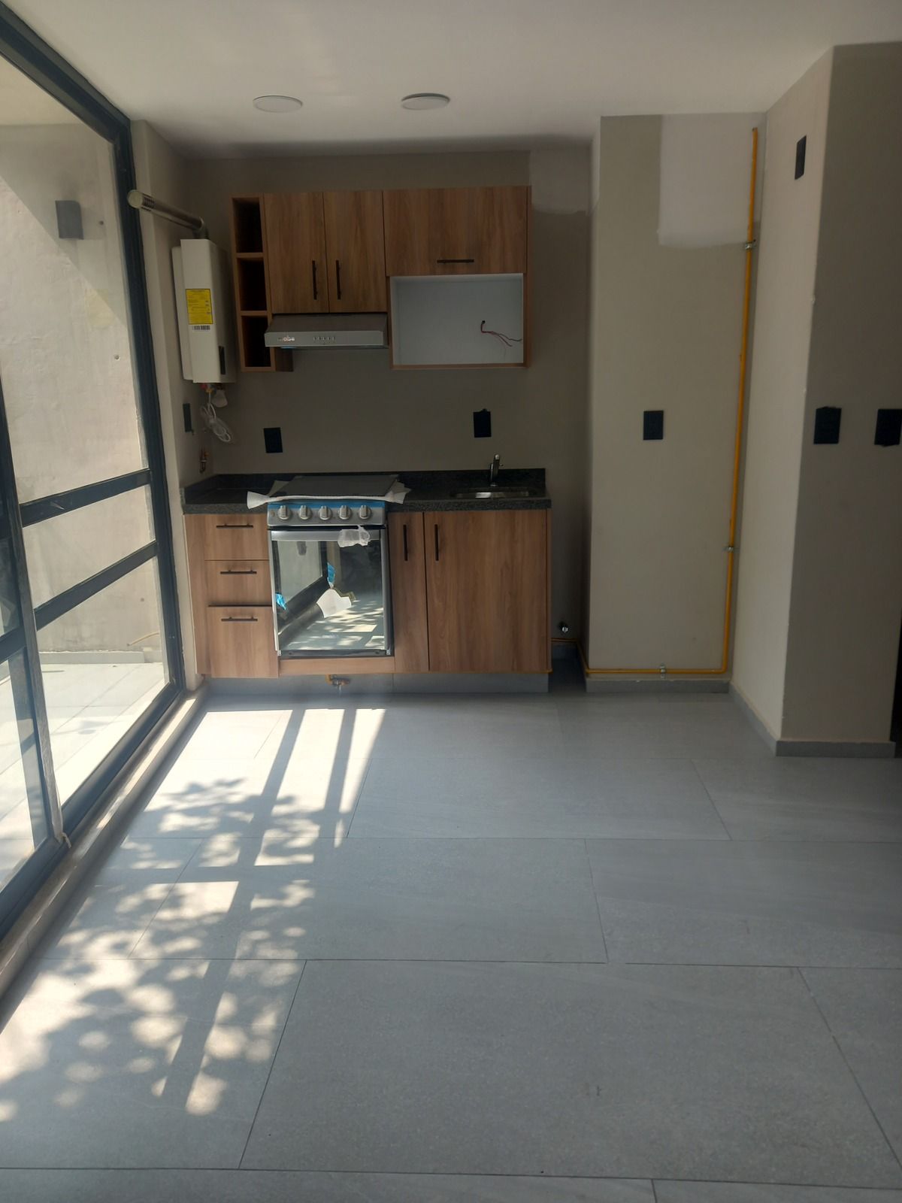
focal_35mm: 25
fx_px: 869
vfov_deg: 69.4
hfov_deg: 54.9
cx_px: 451
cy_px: 602
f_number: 2
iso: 32
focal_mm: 4.6
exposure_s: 1/119
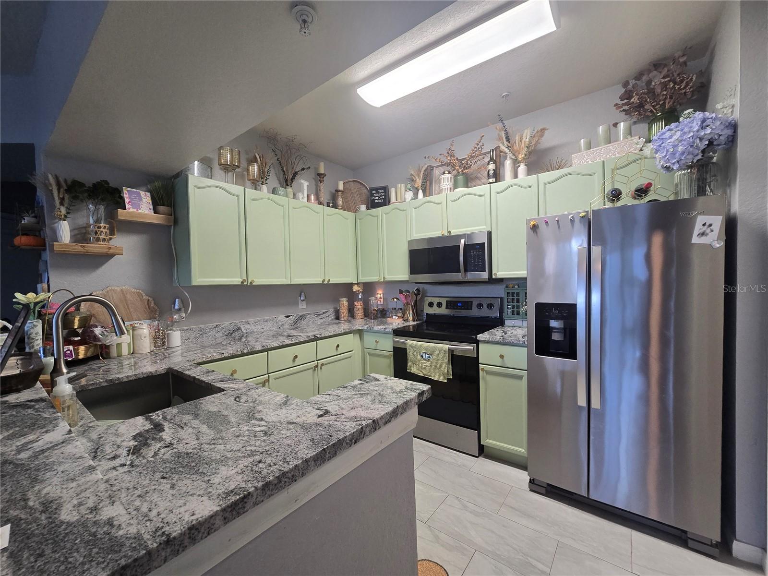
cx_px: 384
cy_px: 288
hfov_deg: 106.2
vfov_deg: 89.9
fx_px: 288
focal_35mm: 13
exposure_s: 1/60
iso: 125
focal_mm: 2.2
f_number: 2.2
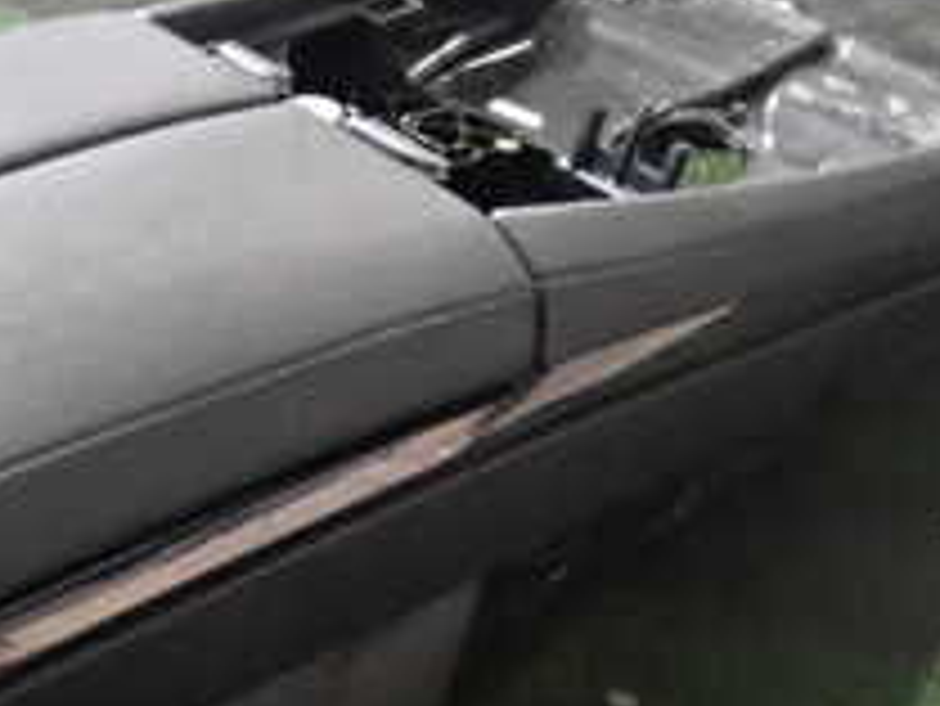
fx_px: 2337
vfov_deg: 17.0
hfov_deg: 22.4
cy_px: 585
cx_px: 153
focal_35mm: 86
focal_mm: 5.4
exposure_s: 1/60
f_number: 2.3
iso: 2500
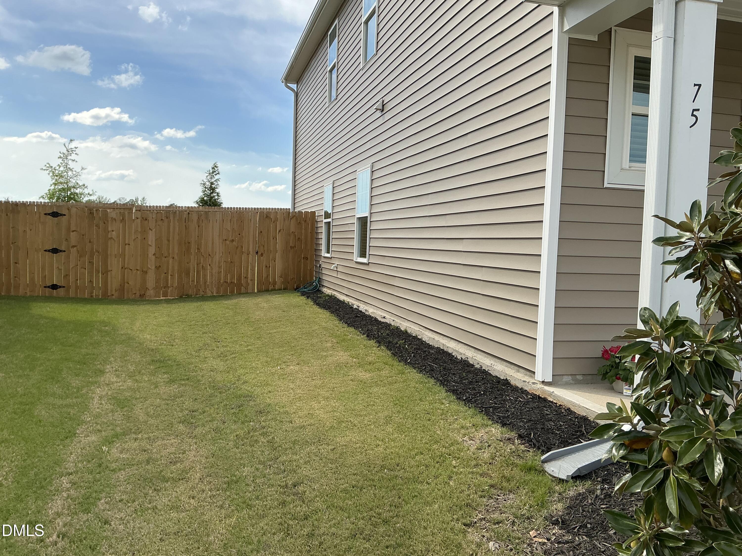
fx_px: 600
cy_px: 278
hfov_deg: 63.4
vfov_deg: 49.7
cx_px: 371
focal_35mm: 28
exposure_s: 1/1377
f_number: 1.8
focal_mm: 3
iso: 25
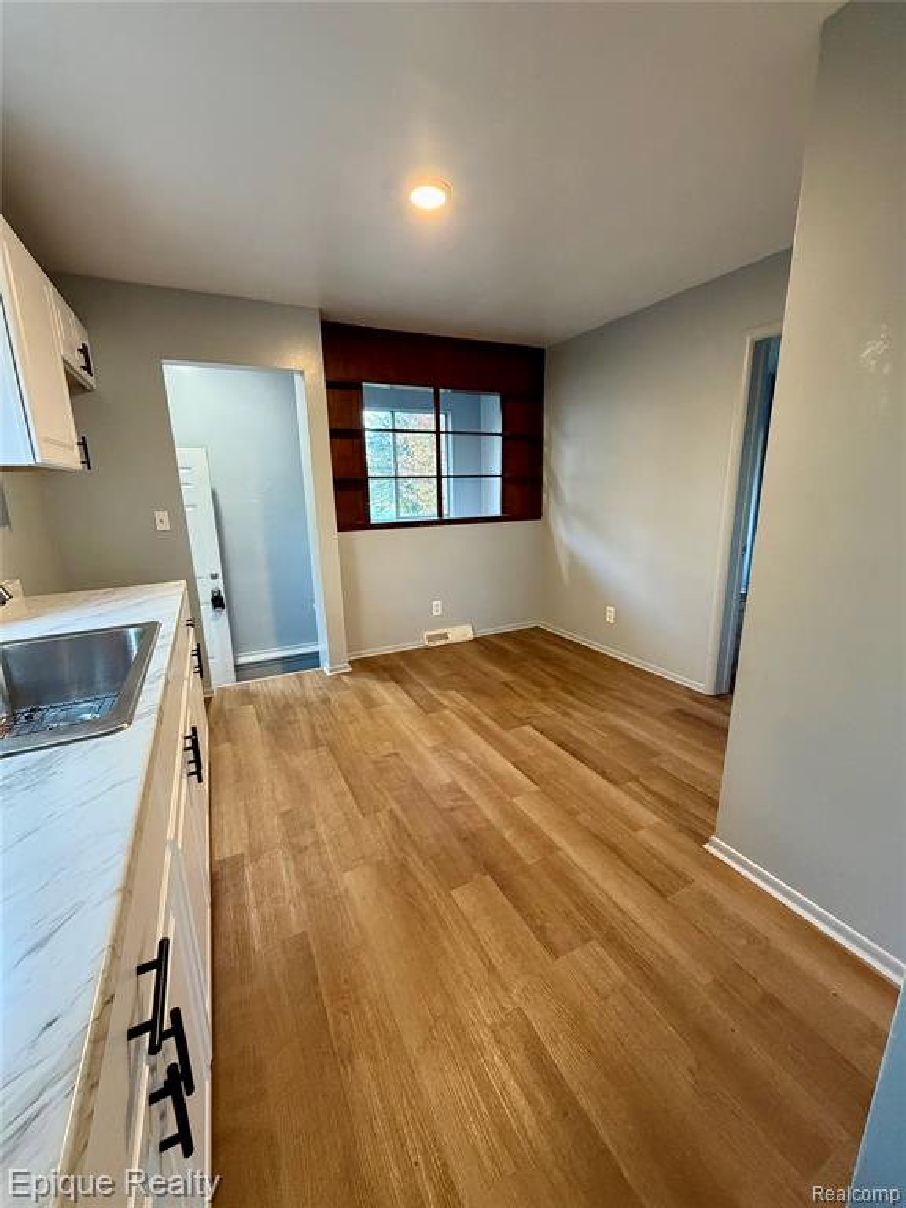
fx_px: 489
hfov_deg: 85.7
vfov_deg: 102.1
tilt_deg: -14.2
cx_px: 453
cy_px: 604
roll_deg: +1.3
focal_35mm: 14
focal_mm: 2.22
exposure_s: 1/60
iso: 500
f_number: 2.2
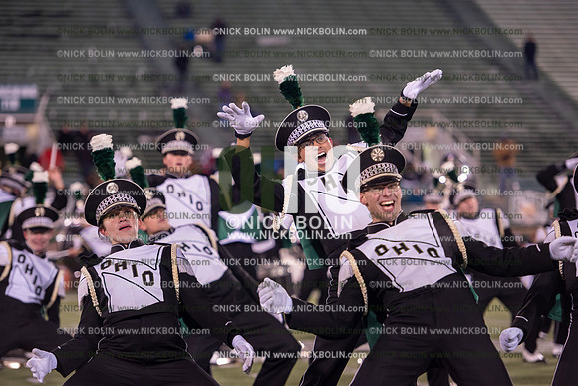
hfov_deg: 14.7
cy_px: 193
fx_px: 2248
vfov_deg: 9.8
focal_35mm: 140
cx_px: 289
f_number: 2.8
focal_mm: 140
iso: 2500
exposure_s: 1/1250
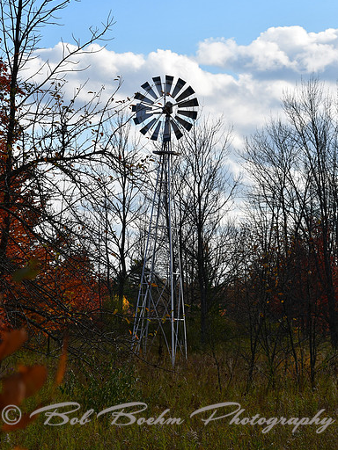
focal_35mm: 122
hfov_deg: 12.1
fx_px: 1588
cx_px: 169
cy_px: 229
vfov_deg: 16.1
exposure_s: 1/400
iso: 200
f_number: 11
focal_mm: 56
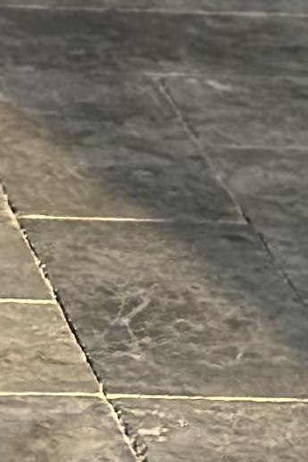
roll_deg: -1.0
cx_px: -723
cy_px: -1258
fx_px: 4963
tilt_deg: -2.4
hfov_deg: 3.4
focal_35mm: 387
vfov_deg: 4.9
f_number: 1.78
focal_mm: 6.86
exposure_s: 1/2252
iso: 100
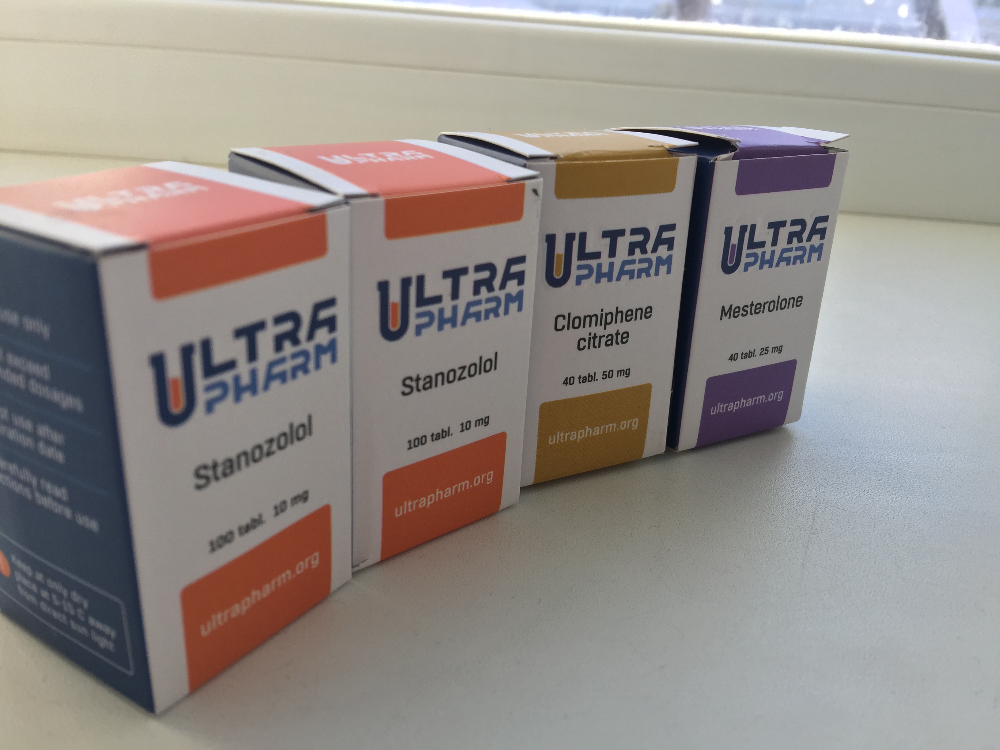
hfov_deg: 61.7
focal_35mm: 29
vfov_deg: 48.2
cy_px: 375
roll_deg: -4.2
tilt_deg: -23.8
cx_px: 500
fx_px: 838
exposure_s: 1/384
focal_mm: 4.15
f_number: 2.2
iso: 32
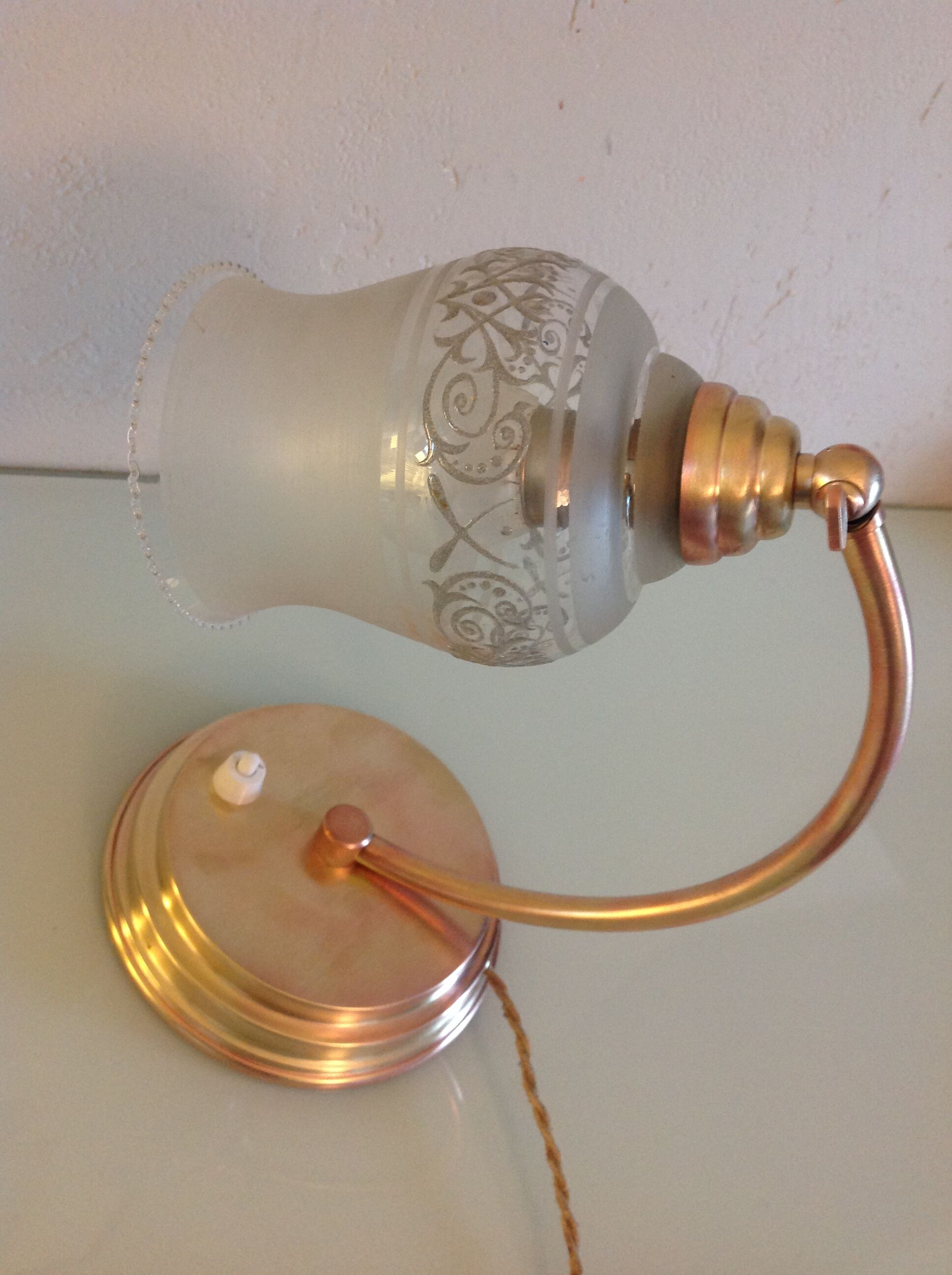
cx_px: 476
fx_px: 1287
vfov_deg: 52.7
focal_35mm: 35
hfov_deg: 40.6
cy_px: 638
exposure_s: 1/15
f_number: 2.4
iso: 160
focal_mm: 4.28
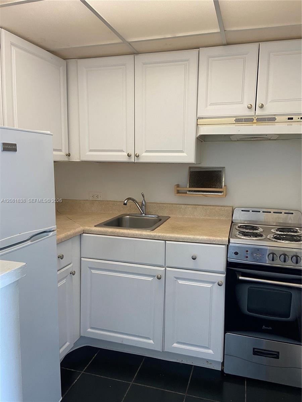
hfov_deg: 53.1
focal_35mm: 26
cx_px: 151
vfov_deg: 67.3
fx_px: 302
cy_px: 201
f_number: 1.8
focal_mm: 4.25
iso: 100
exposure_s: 1/60
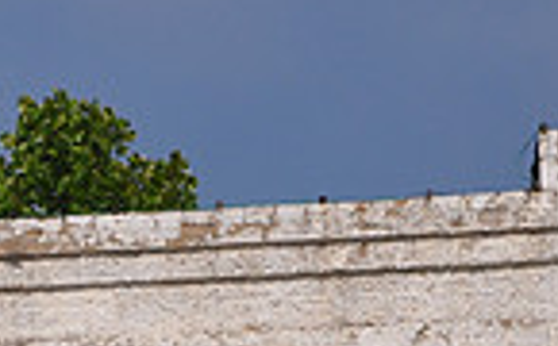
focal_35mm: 318
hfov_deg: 6.5
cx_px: -335
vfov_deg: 4.1
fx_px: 4827
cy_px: 659
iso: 200
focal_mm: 52
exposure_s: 1/500
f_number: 11
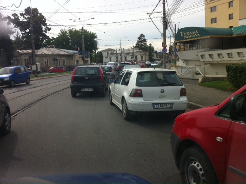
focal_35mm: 35
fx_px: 248
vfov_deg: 40.6
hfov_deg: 52.7
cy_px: 92
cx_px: 123
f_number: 2.8
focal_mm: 3.85
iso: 80
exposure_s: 1/838
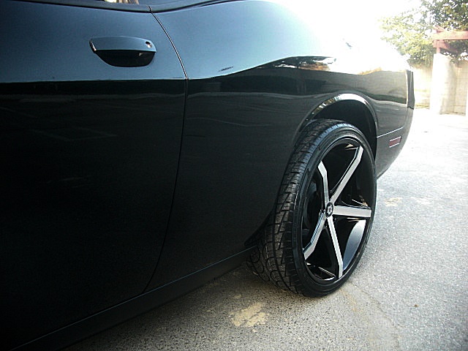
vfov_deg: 39.7
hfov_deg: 51.4
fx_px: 487
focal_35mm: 36
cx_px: 234
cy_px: 176
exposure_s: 1/100
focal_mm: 6.3
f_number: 2.8
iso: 200
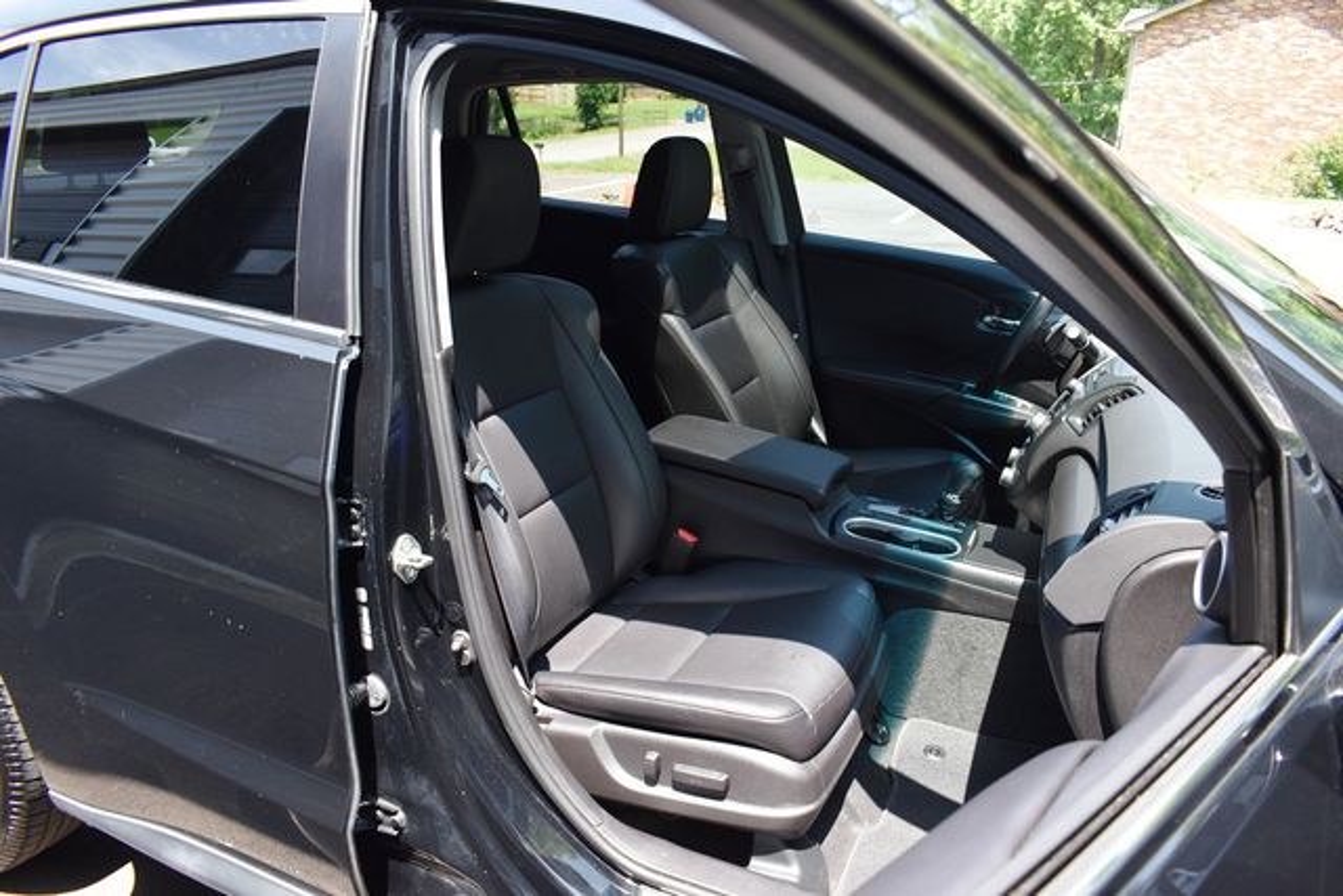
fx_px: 1007
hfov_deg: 67.4
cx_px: 672
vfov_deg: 48.0
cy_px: 448
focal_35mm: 27
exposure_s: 1/250
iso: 400
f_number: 5.6
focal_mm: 18
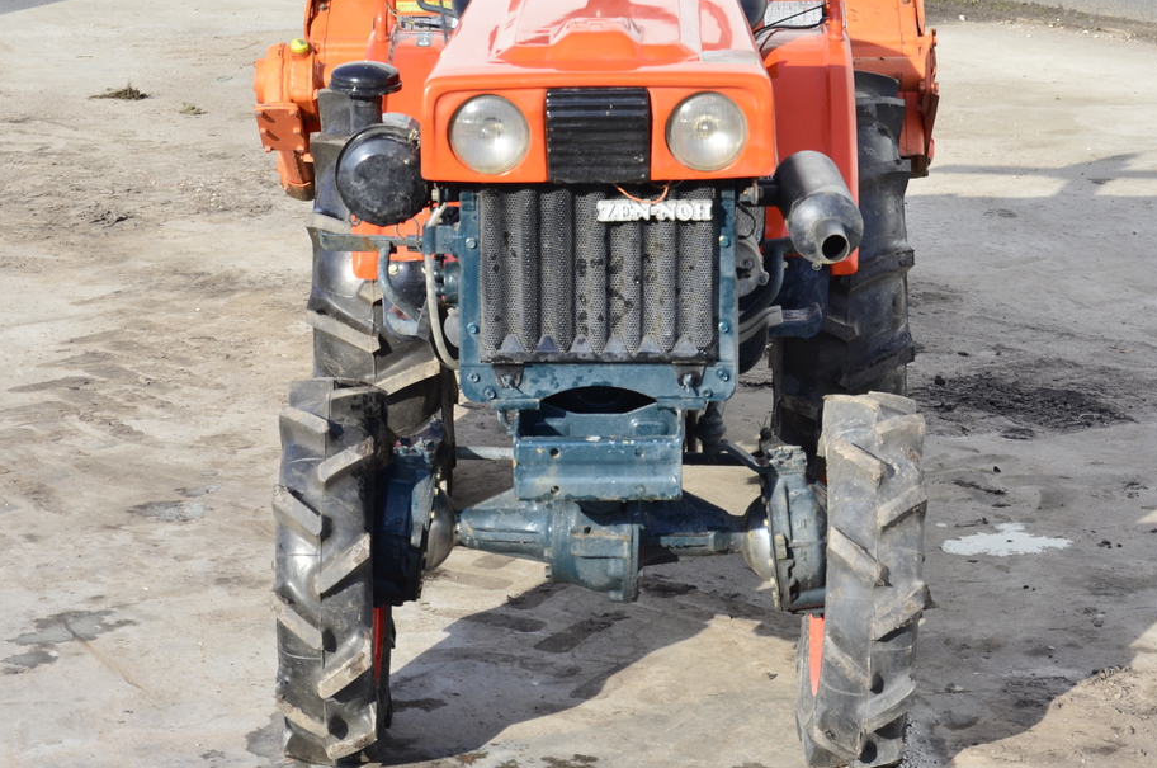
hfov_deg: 20.2
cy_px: 302
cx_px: 606
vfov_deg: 13.5
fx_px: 3241
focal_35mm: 101
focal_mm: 48
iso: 125
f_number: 10
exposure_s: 1/160
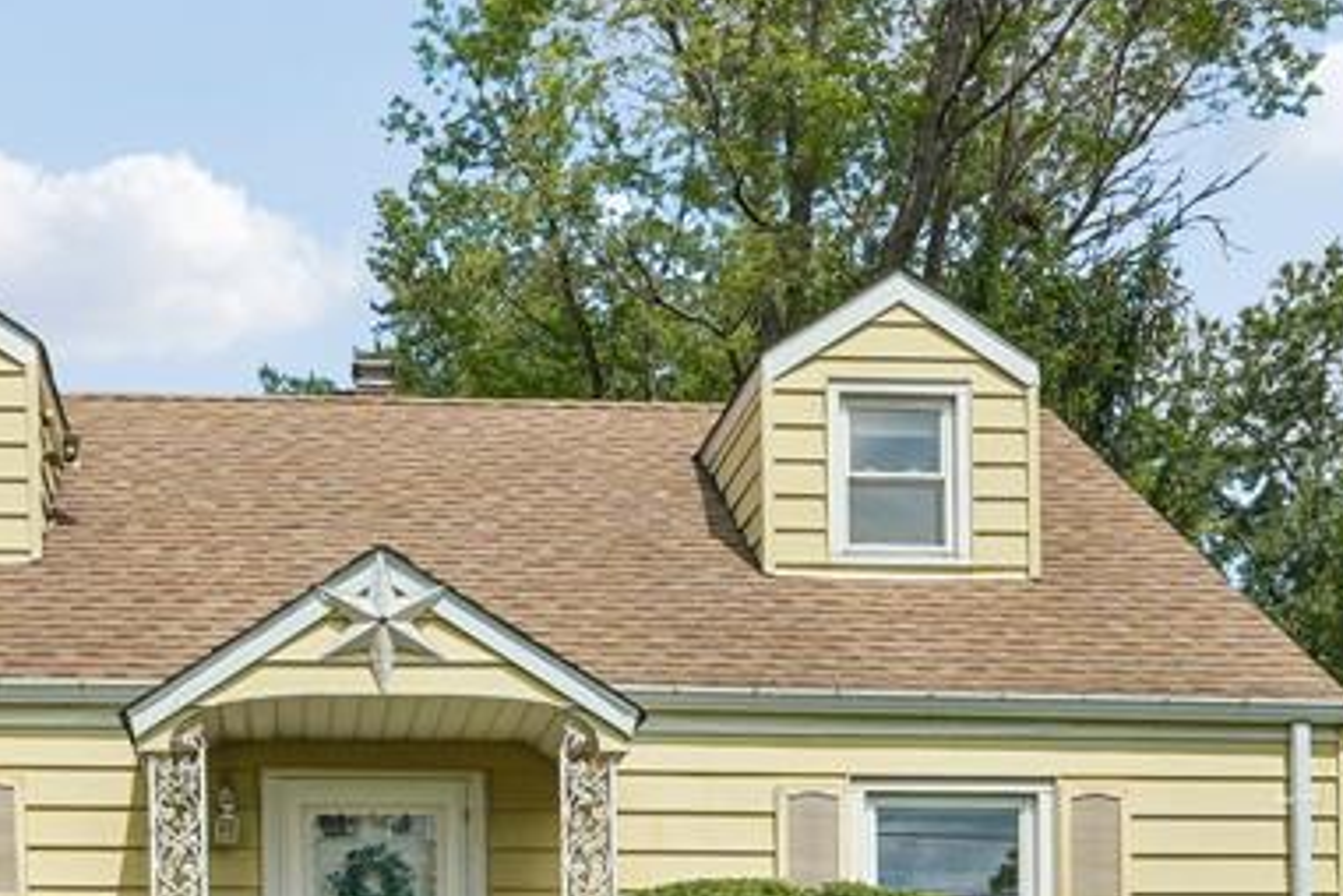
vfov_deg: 29.8
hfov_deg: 43.1
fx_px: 1654
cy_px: 663
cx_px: 381
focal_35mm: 44
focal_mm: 16.5
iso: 100
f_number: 8
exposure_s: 1/640
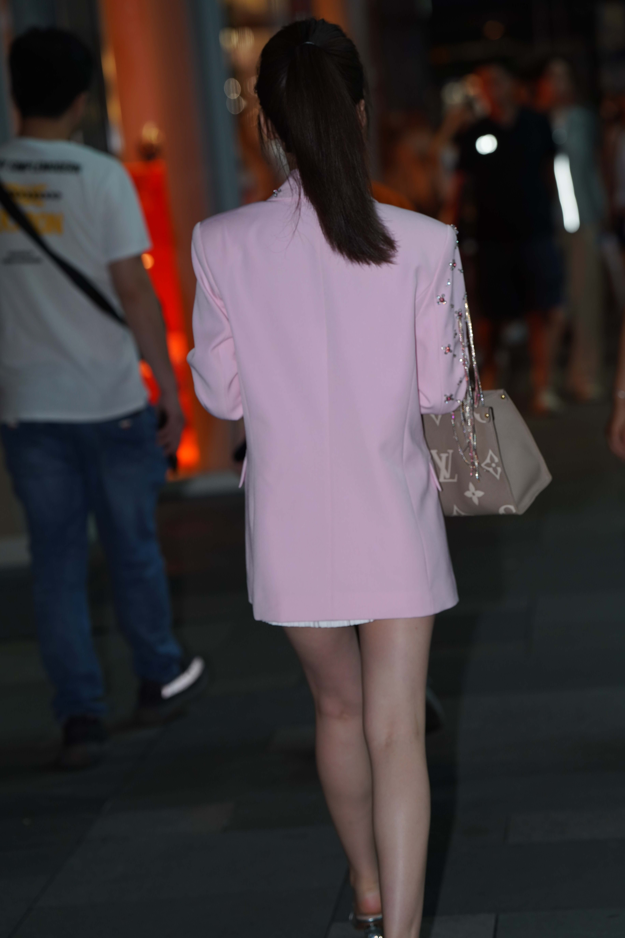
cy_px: 469
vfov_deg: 16.4
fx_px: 3255
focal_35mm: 125
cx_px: 312
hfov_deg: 11.0
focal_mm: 125
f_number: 4
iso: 500
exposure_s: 1/200
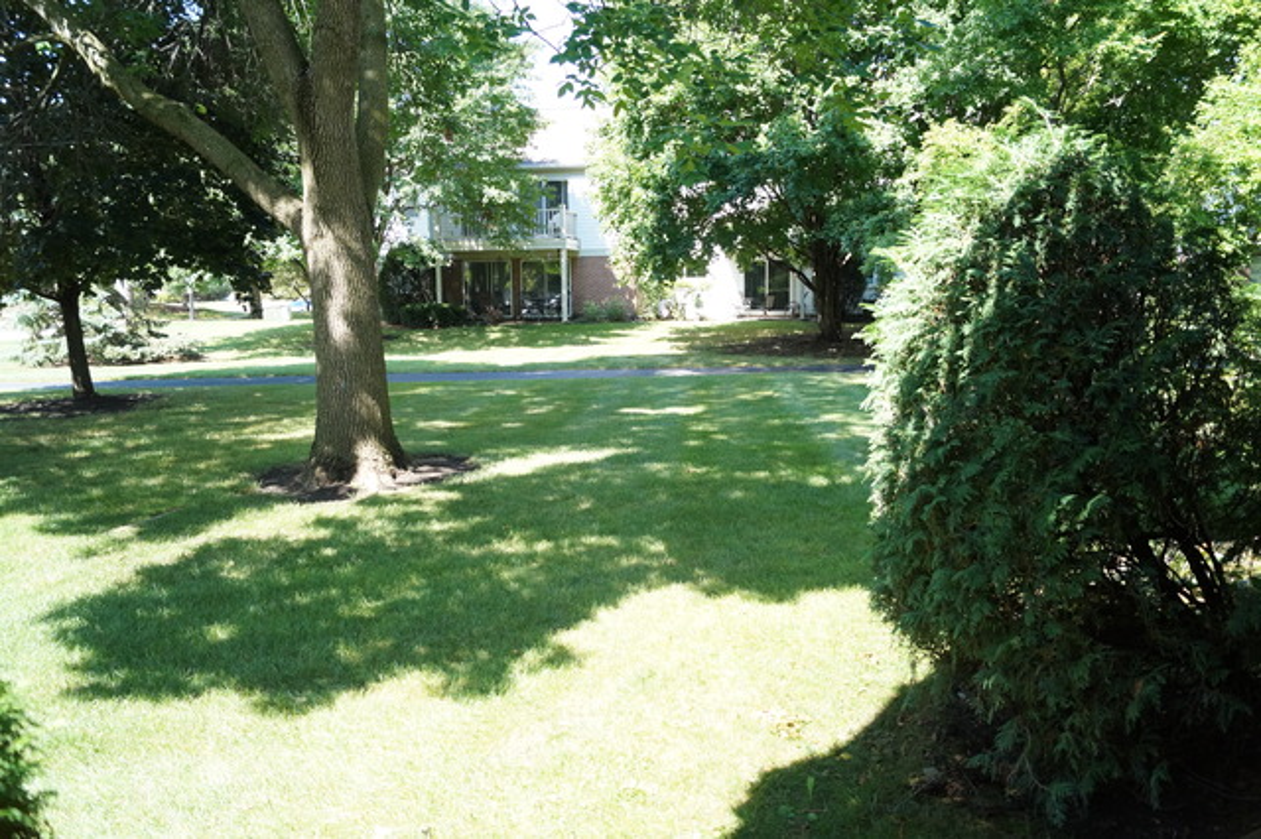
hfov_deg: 67.4
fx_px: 945
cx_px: 630
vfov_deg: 47.9
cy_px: 420
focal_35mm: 27
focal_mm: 18
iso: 800
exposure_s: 1/800
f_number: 3.5
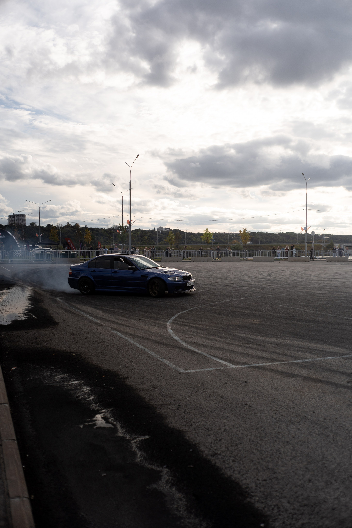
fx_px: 513
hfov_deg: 37.9
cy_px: 264
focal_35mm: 35
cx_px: 176
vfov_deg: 54.4
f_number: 2.2
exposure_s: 1/2500
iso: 100
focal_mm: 35
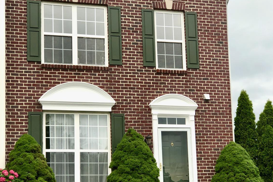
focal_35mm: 80
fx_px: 607
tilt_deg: +8.0
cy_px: 117
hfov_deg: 25.4
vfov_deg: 17.0
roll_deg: +2.4
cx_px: 135
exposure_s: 1/121
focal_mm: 6.6
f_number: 2.8
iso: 32
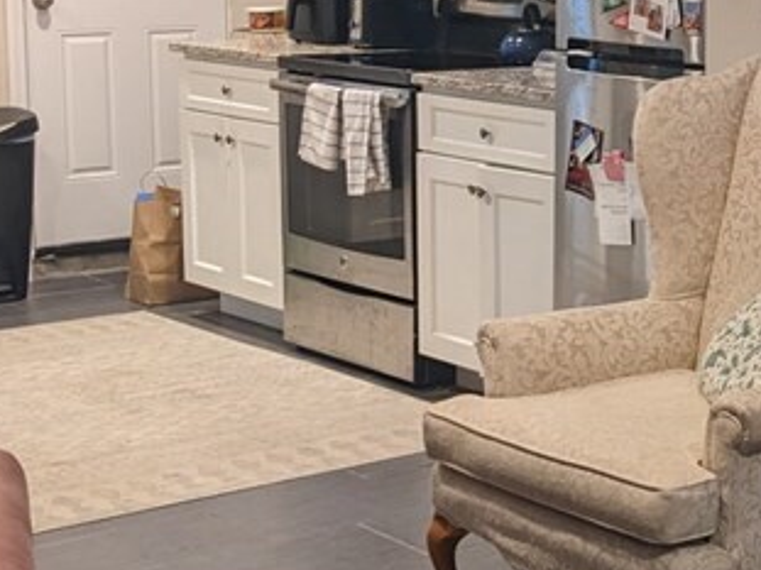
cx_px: 883
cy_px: 147
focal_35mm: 89
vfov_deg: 16.5
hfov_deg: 20.7
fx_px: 1956
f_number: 1.73
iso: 97
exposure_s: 1/24
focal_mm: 4.38
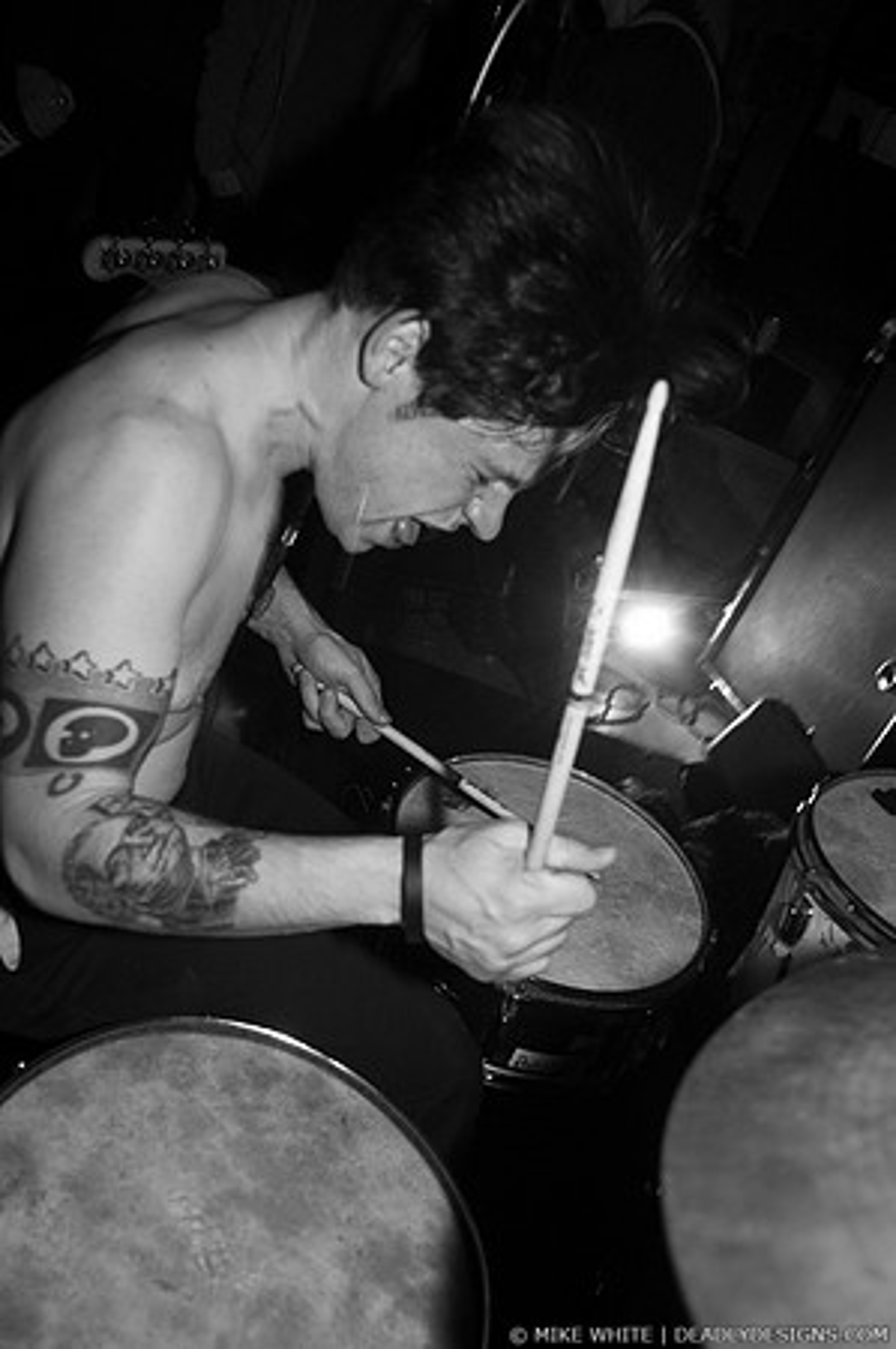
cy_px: 674
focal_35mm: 30
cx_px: 448
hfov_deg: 43.5
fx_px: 1123
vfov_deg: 62.0
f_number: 3.2
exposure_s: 1/20
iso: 800
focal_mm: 20
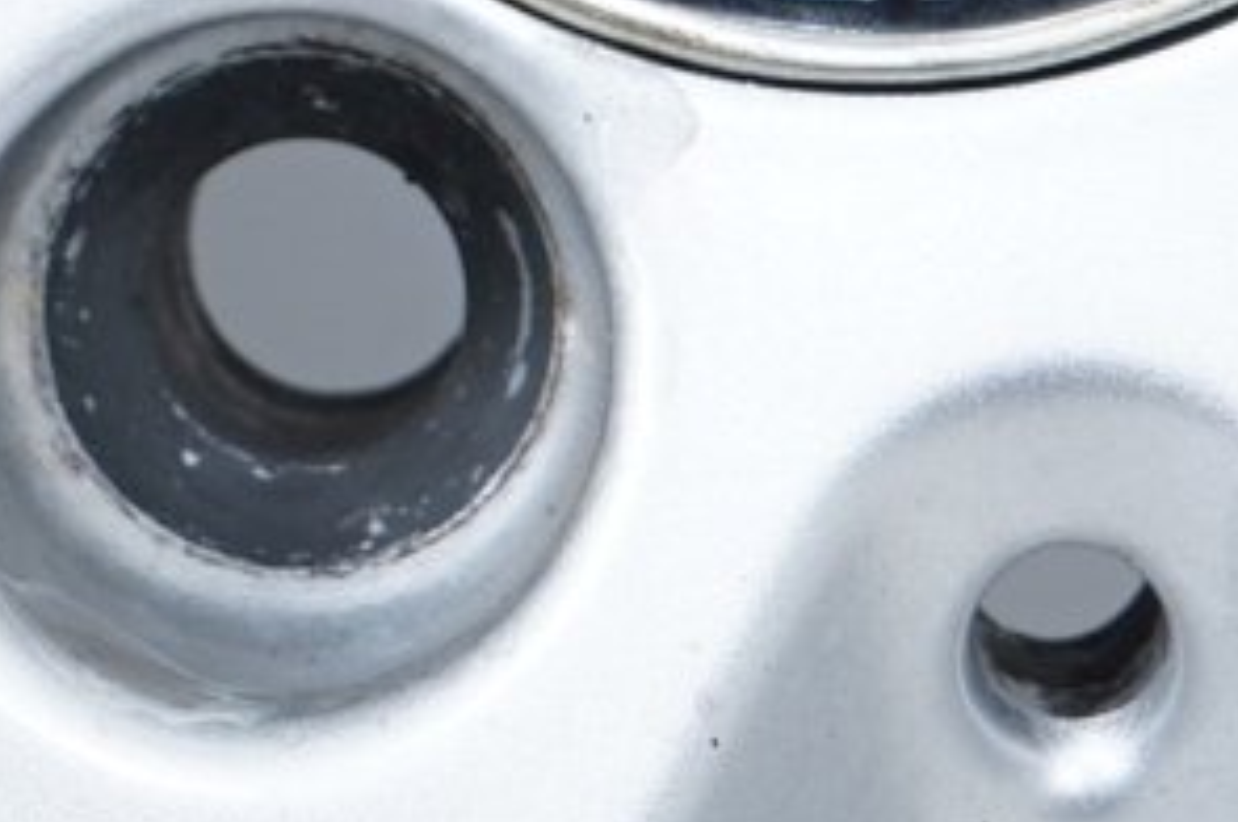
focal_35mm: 202
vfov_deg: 6.6
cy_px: -778
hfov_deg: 10.2
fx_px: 6939
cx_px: 512
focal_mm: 31
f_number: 7.1
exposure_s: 1/100
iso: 250
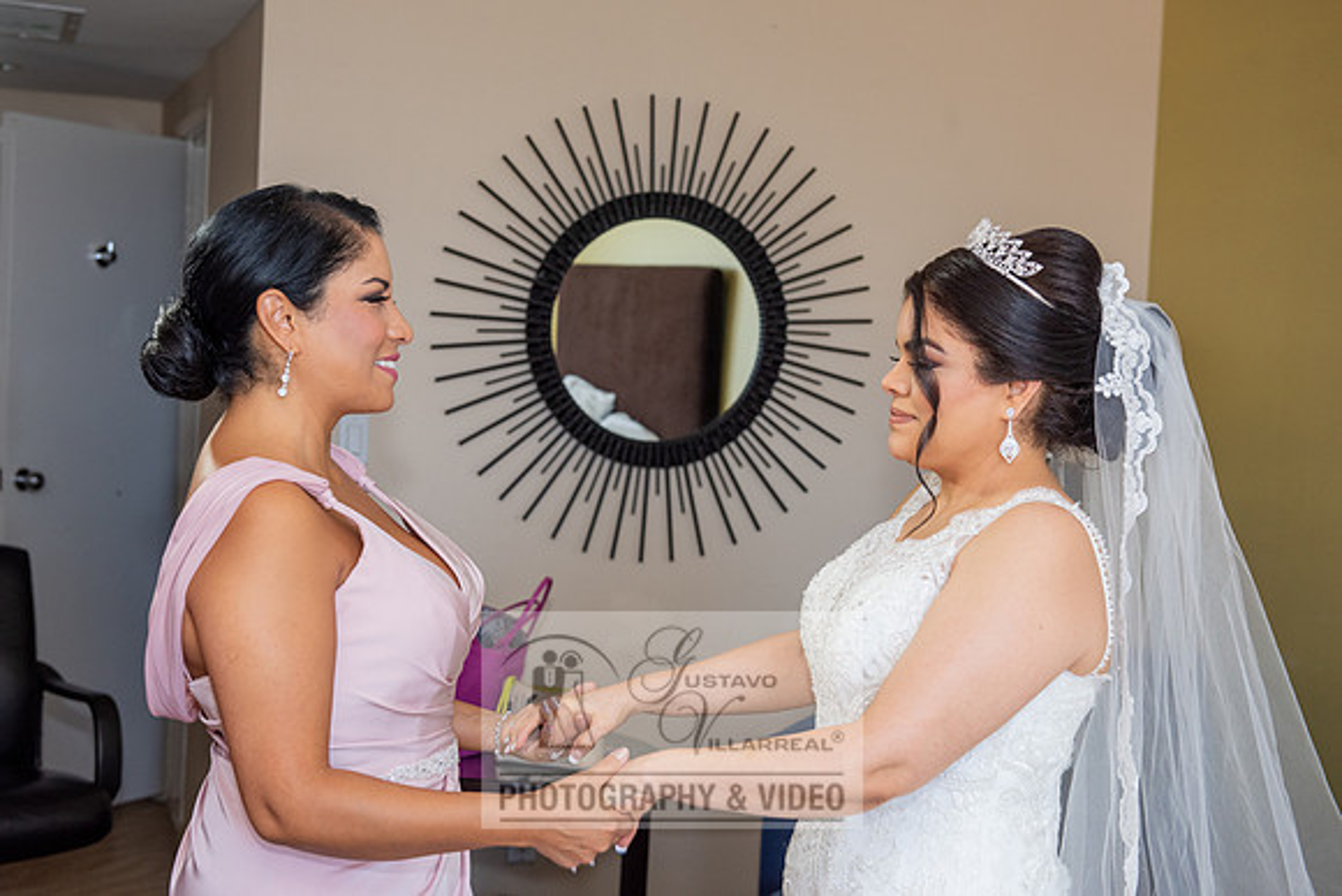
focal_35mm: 56
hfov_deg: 35.4
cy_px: 411
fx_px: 2100
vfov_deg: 24.1
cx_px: 626
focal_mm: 52
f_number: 5.6
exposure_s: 1/125
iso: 640
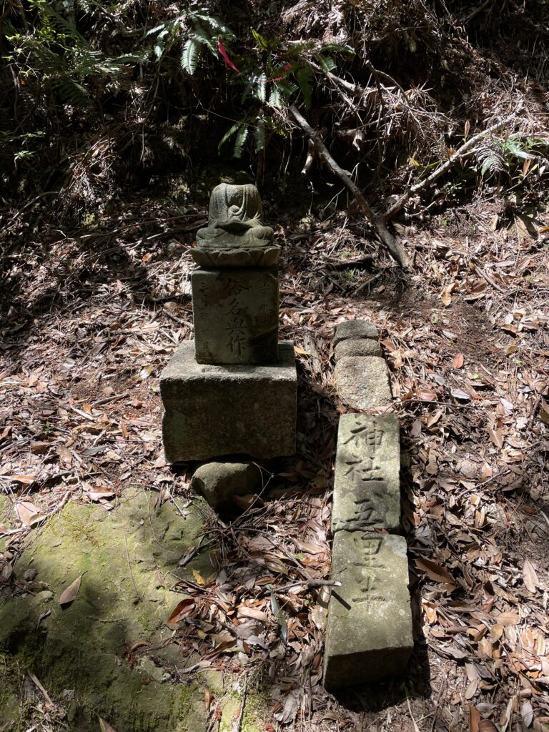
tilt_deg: -14.6
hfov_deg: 53.1
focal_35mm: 26
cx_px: 274
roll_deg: -0.9
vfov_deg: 67.3
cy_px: 366
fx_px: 550
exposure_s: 1/875
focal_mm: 4.2
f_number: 1.6
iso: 32
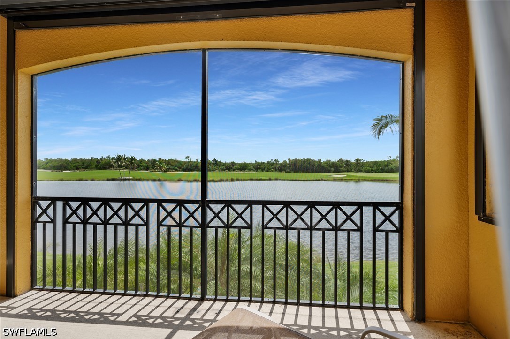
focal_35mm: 18
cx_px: 255
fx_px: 255
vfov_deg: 67.3
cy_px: 170
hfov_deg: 90.0
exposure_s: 1/200
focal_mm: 18
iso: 100
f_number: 8
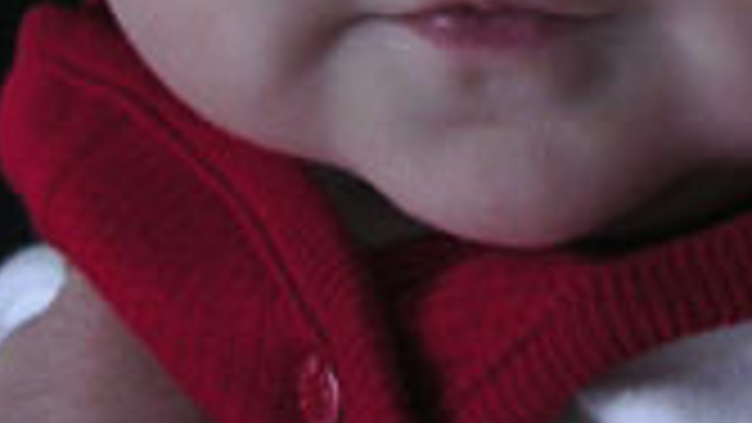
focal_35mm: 99
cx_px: 581
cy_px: -418
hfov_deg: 21.3
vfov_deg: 11.1
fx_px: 1974
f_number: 2.8
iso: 100
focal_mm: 5.8
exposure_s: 1/38.8
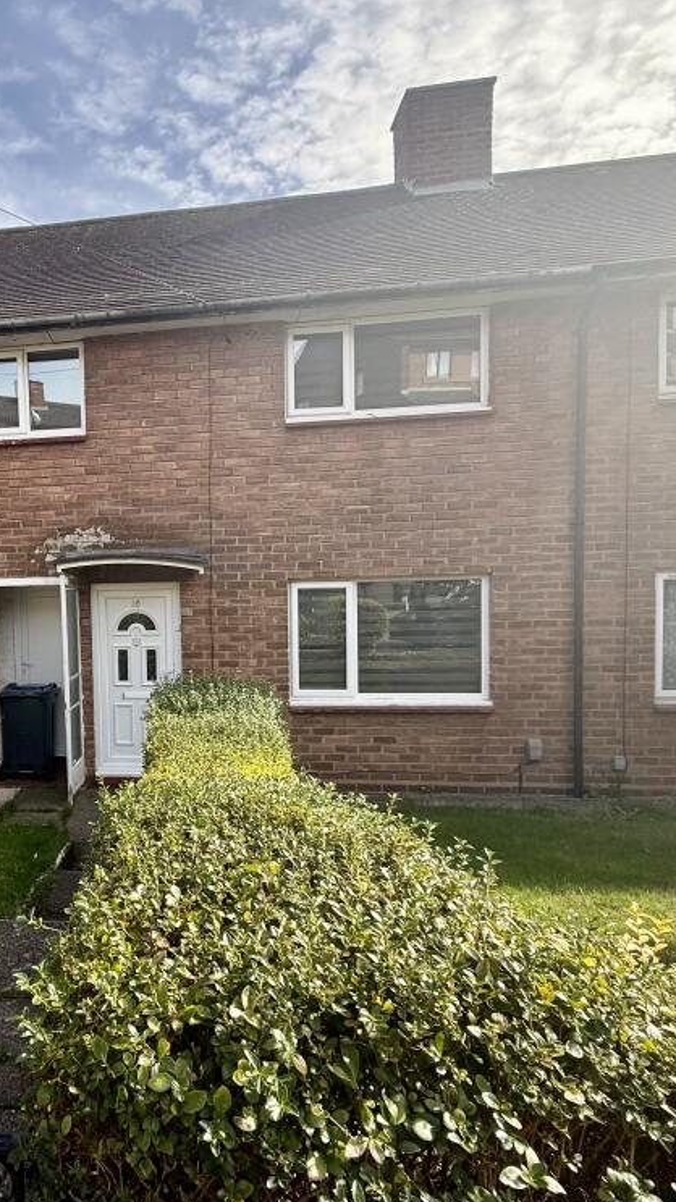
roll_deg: +2.1
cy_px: 616
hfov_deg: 49.0
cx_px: 94
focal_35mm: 21
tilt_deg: -0.9
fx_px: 670
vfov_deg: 83.8
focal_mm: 2.22
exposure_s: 1/340
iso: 50
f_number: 2.2
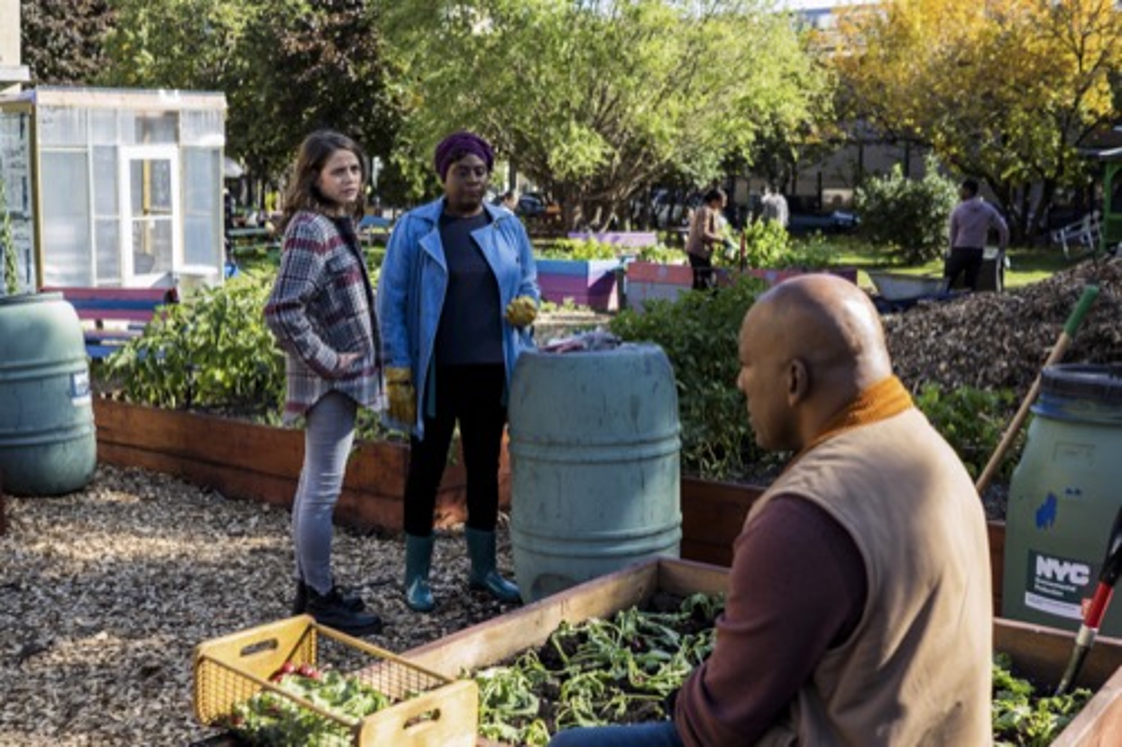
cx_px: 561
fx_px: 1308
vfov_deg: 31.9
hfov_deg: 46.4
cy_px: 374
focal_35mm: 42
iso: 200
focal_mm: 28
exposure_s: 1/800
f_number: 3.2
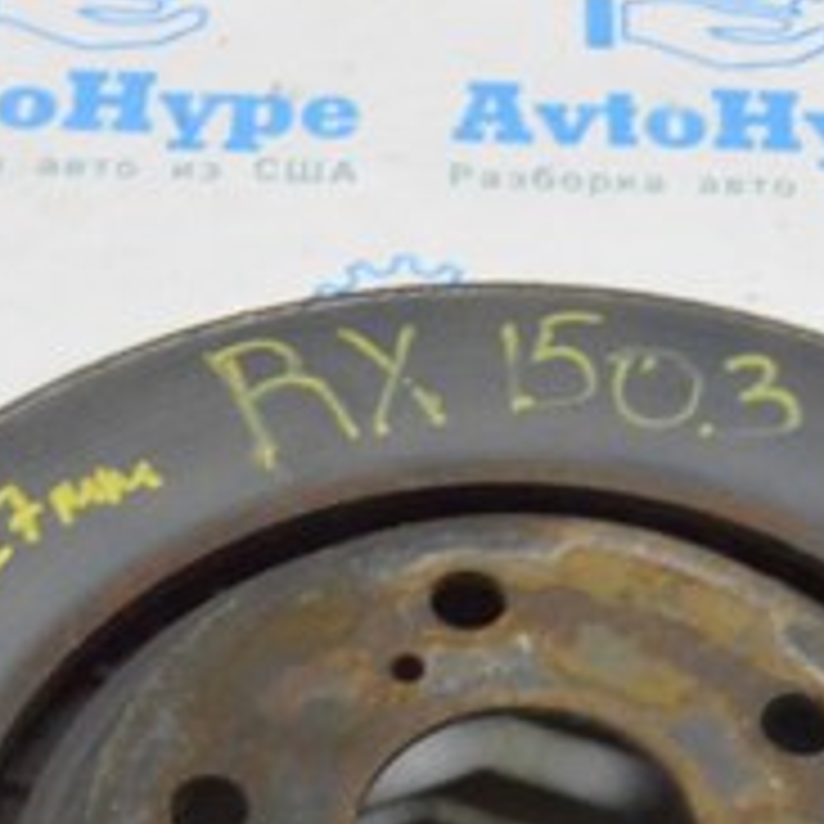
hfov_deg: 16.9
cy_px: 903
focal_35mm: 102
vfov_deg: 16.5
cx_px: 590
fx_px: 2760
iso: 6400
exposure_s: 1/15
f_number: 20
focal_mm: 23
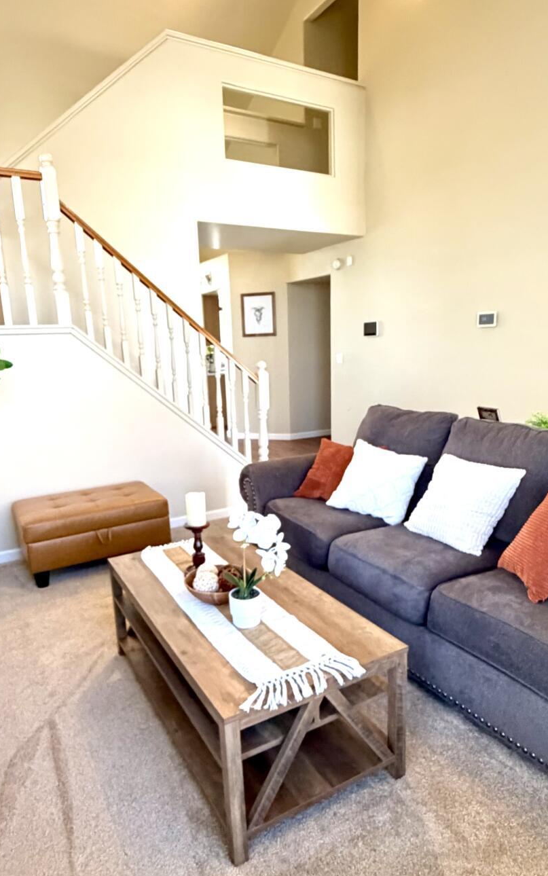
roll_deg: +2.2
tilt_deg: -12.1
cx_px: 274
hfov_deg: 53.0
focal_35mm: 23
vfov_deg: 77.0
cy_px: 472
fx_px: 549
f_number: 2.2
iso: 1000
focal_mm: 2.22
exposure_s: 1/60
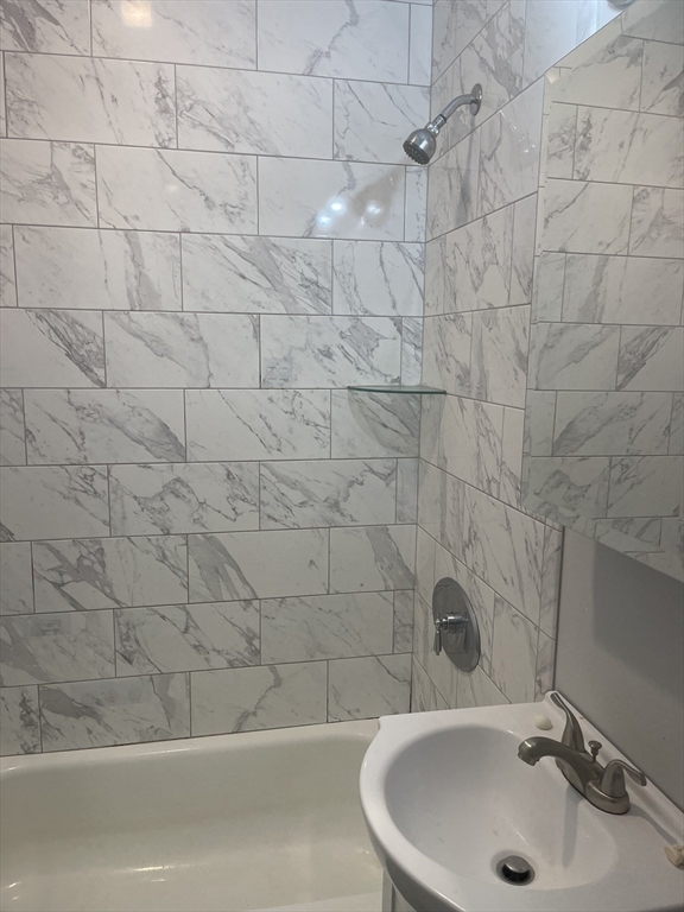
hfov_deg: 54.9
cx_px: 342
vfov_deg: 69.4
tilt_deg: -6.8
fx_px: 659
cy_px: 456
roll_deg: -0.9
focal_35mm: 25
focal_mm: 5.1
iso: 80
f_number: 1.6
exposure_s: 1/120
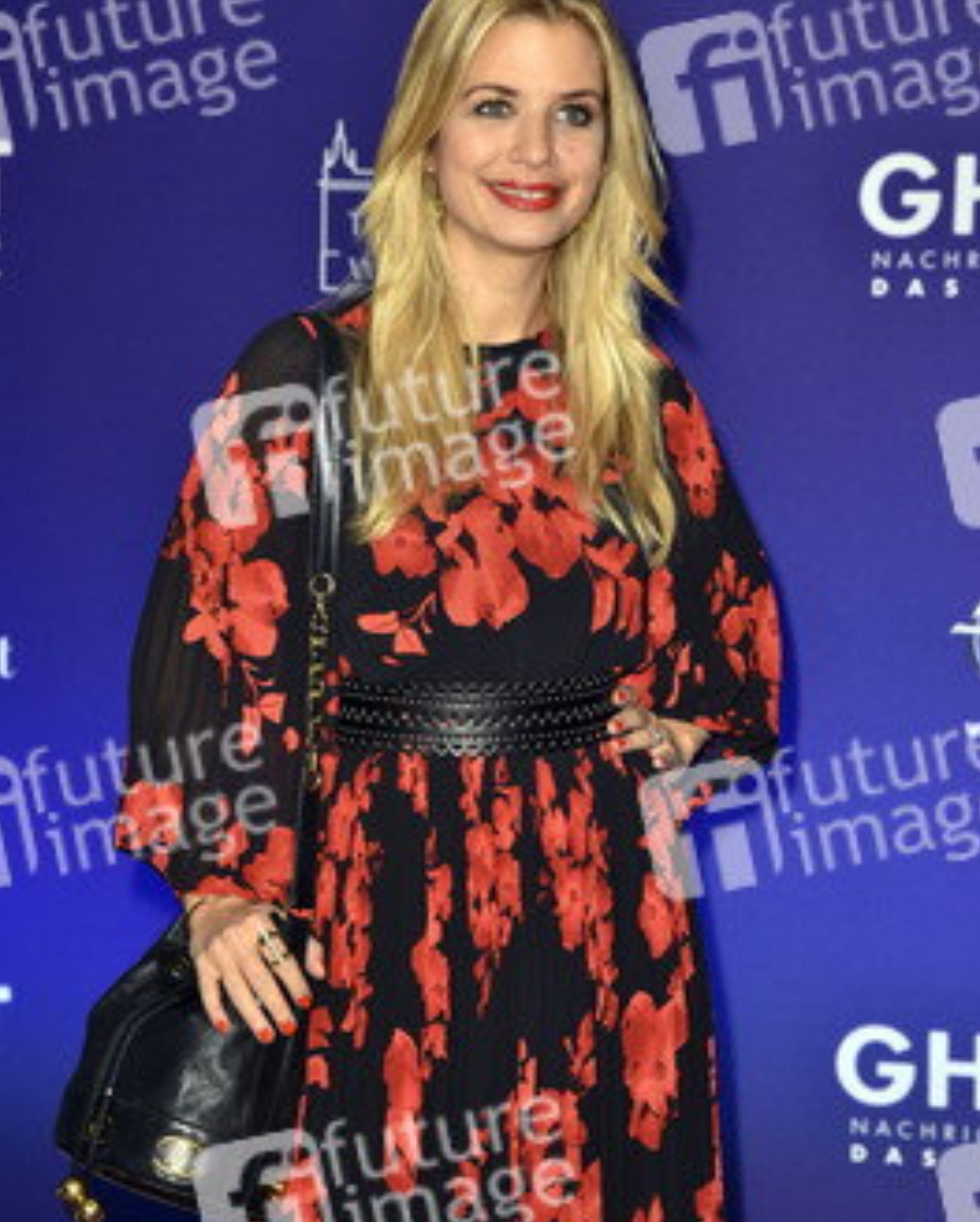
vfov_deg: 16.0
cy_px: 626
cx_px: 492
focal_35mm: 120
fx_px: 4345
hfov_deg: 12.9
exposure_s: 1/160
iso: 500
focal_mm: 105
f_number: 6.3
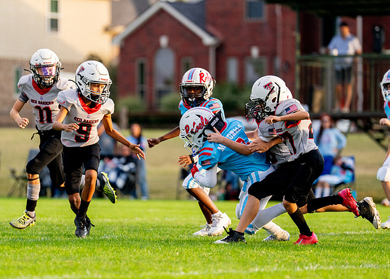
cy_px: 129
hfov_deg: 6.1
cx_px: 180
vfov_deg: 4.4
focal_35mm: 329
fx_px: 3647
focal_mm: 200
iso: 640
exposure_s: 1/2000
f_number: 2.8
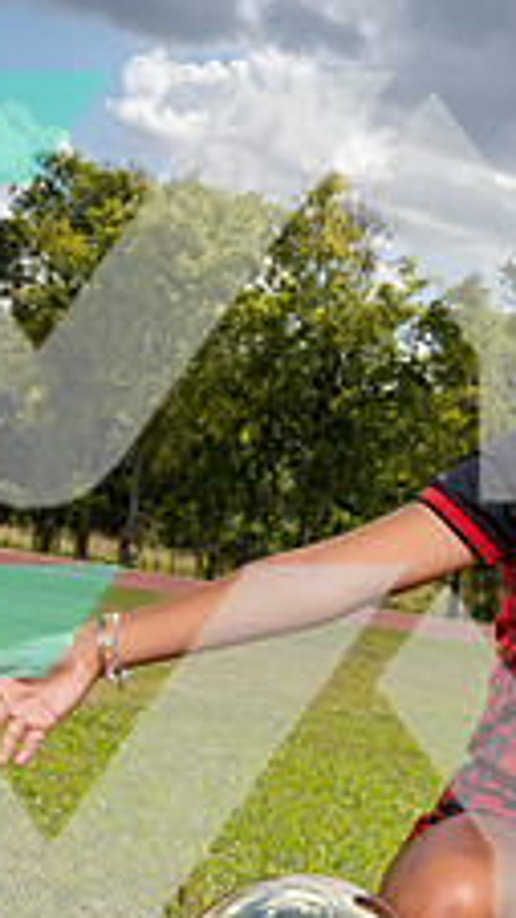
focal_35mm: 78
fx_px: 1899
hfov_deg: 14.6
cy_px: 782
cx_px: 731
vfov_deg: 26.5
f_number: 8
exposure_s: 1/250
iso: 100
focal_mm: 29
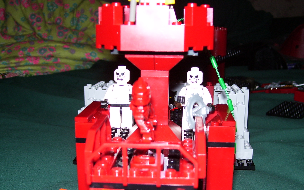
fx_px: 381
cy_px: 126
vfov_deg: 27.8
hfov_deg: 43.5
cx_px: 154
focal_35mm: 46
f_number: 2.7
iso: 80
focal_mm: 6
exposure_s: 1/60
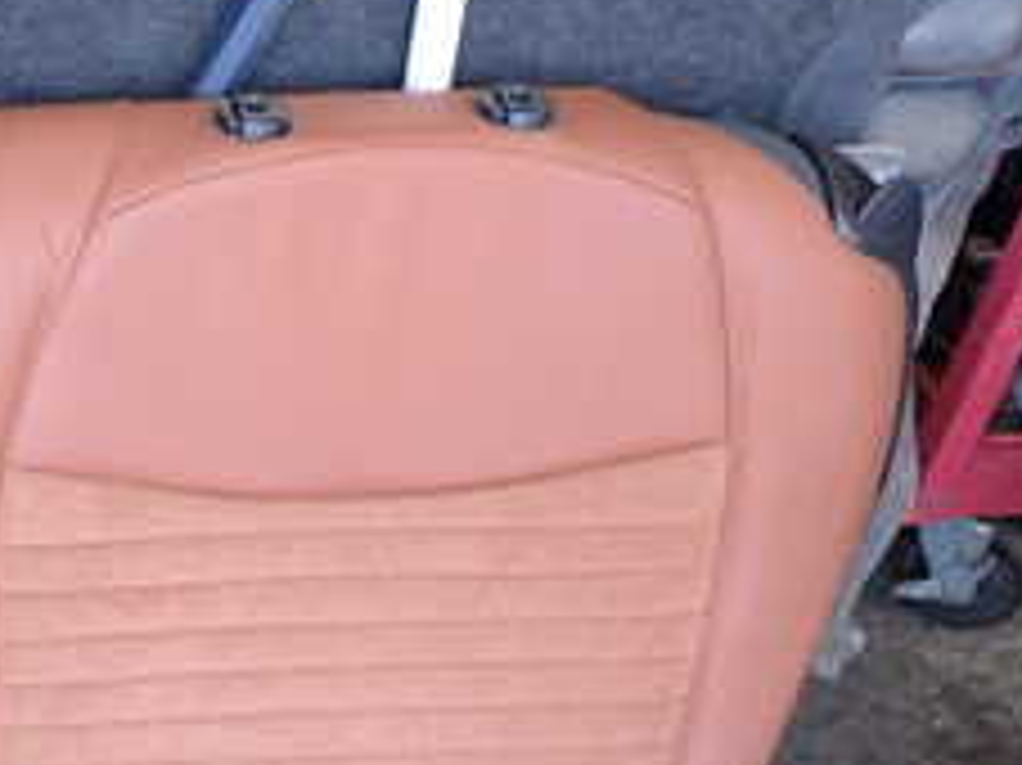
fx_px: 1948
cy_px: 873
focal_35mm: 66
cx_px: -122
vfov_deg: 21.0
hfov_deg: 26.8
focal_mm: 4.5
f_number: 2
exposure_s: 1/60
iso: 200
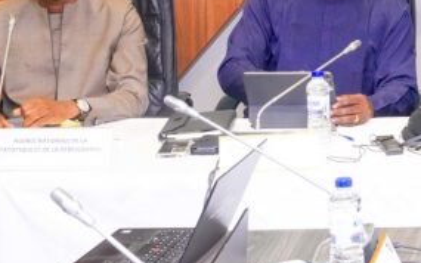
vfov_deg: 10.8
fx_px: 1388
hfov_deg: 15.8
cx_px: 646
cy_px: 32
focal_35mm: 121
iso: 1250
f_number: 8
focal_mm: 33
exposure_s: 1/60
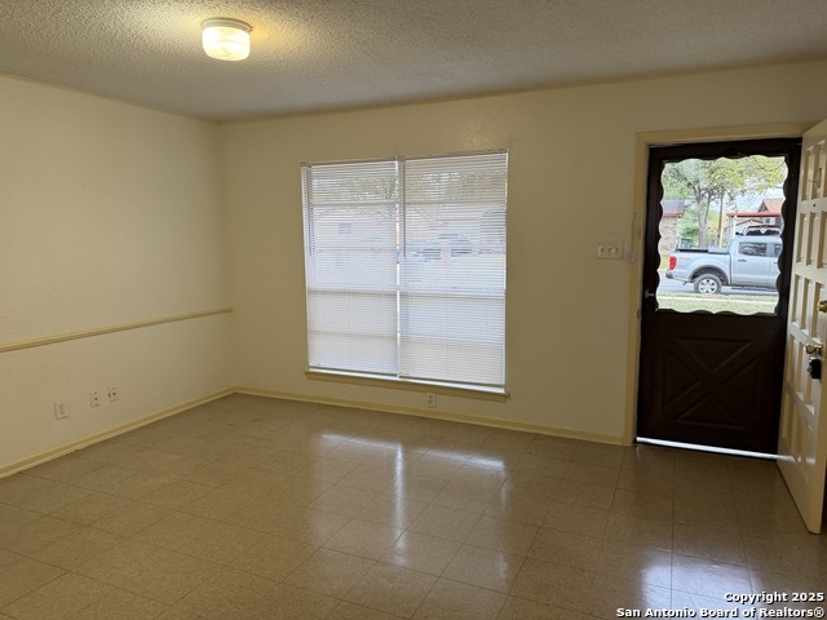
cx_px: 414
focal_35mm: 24
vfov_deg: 56.8
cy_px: 310
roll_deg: -0.3
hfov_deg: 71.6
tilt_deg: -5.4
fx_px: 573
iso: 160
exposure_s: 1/120
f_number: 1.78
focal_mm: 6.76
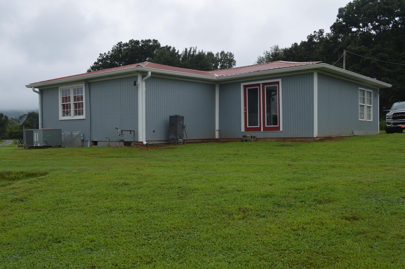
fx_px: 405
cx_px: 202
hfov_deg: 53.2
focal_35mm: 36
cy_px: 134
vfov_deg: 36.8
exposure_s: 1/200
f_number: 7.1
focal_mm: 24
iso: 100
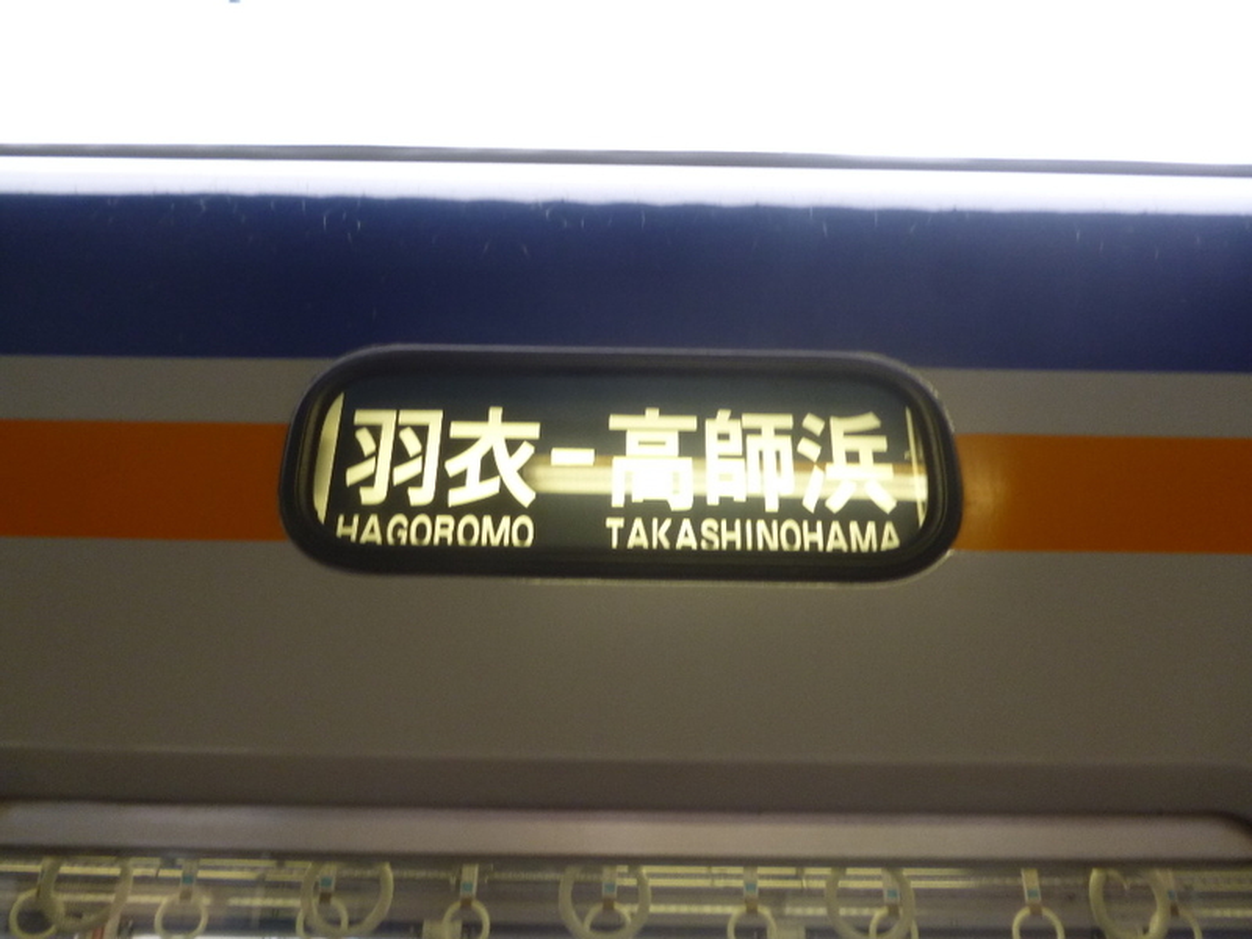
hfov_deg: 63.4
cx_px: 626
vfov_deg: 49.7
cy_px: 470
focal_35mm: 28
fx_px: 1013
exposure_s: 1/60
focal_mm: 5
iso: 200
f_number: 3.1
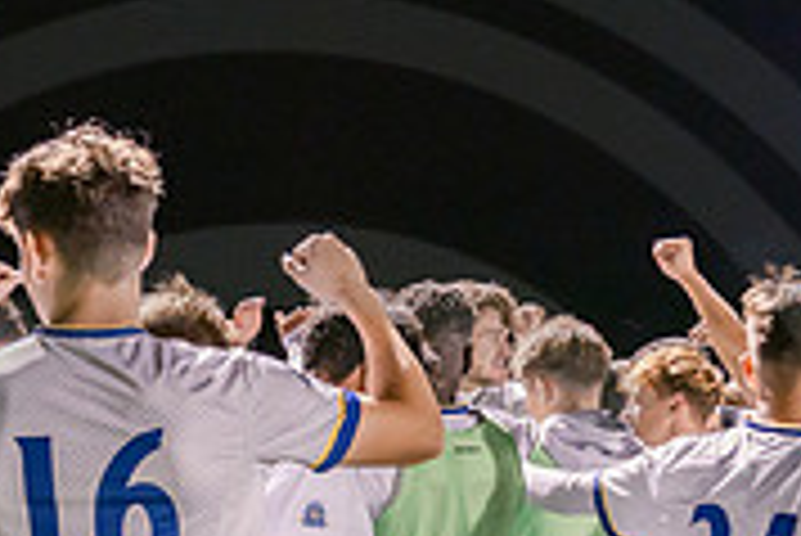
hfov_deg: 25.8
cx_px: 266
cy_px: 682
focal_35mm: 78
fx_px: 1737
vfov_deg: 16.6
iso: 2500
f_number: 4.5
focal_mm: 24
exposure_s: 1/80
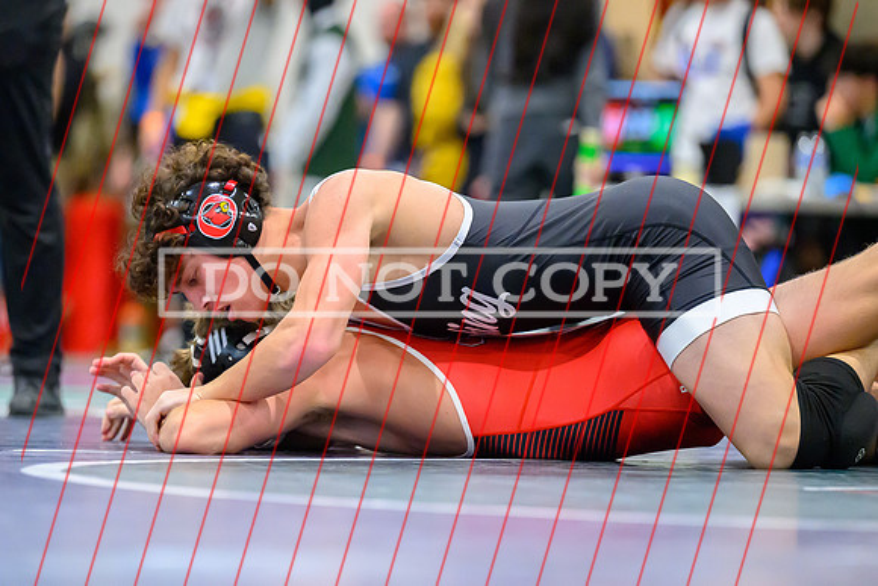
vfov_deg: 5.6
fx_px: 5988
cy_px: 335
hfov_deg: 8.4
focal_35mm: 245
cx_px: 341
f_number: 2.8
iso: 8000
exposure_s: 1/640
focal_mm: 175
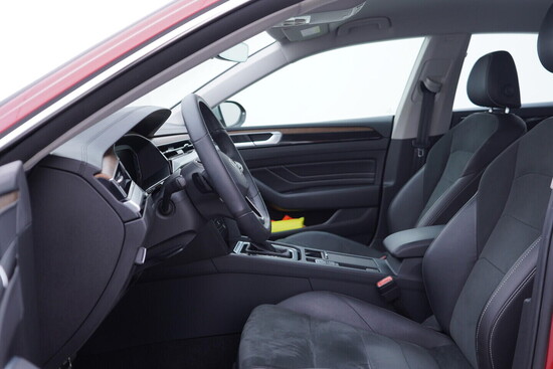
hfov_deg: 53.1
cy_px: 184
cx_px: 276
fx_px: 553
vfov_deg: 36.9
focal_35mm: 36
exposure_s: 1/40
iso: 125
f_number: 2.8
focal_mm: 24
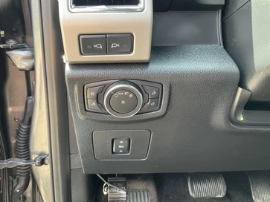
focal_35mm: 32
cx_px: 123
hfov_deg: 56.7
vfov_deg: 44.1
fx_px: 250
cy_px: 91
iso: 80
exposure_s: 1/60
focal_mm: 3
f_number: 1.8
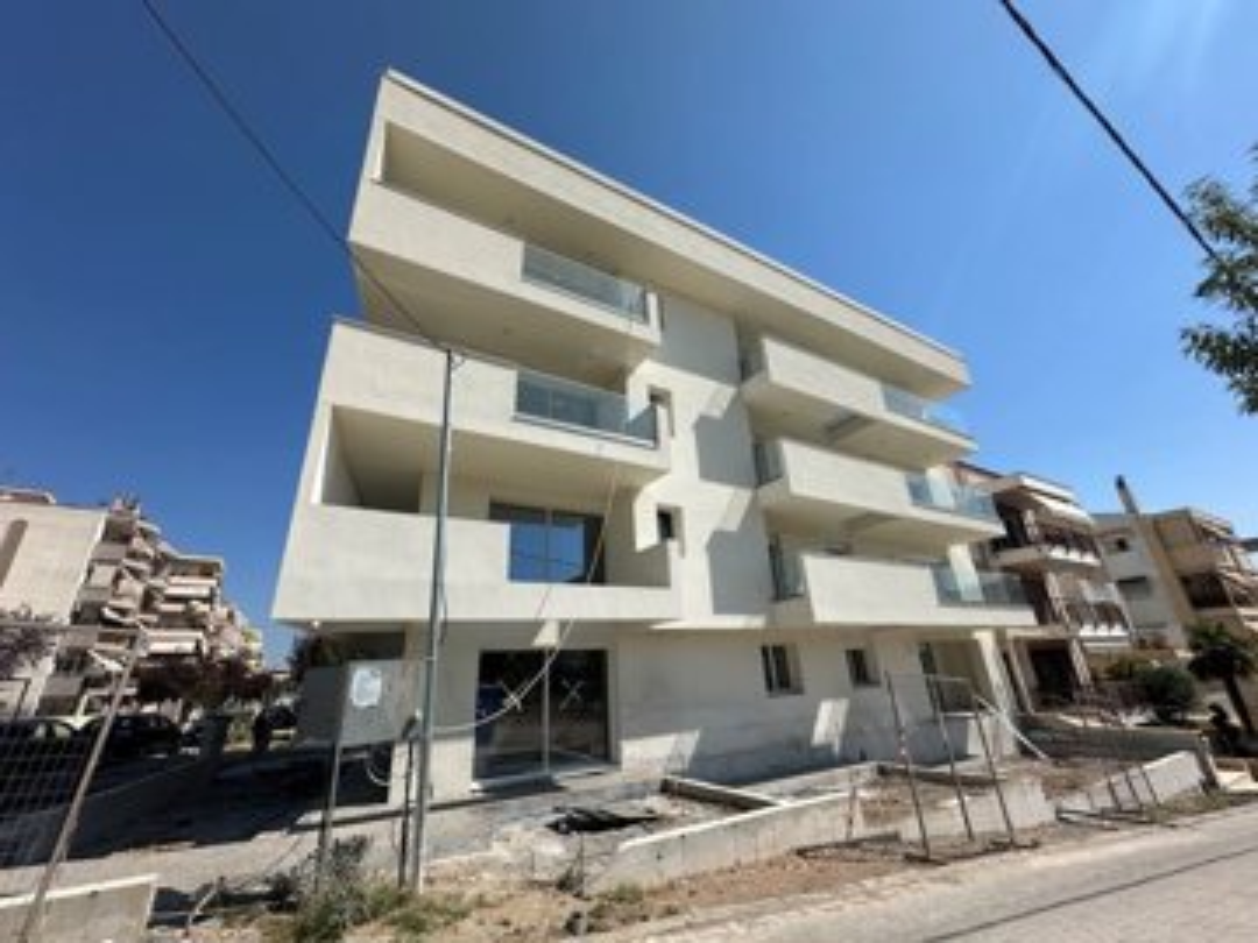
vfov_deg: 85.7
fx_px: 509
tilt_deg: +22.7
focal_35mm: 14
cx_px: 629
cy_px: 472
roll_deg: +3.2
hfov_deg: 102.1
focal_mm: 2.22
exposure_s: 1/3861
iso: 50
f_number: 2.2
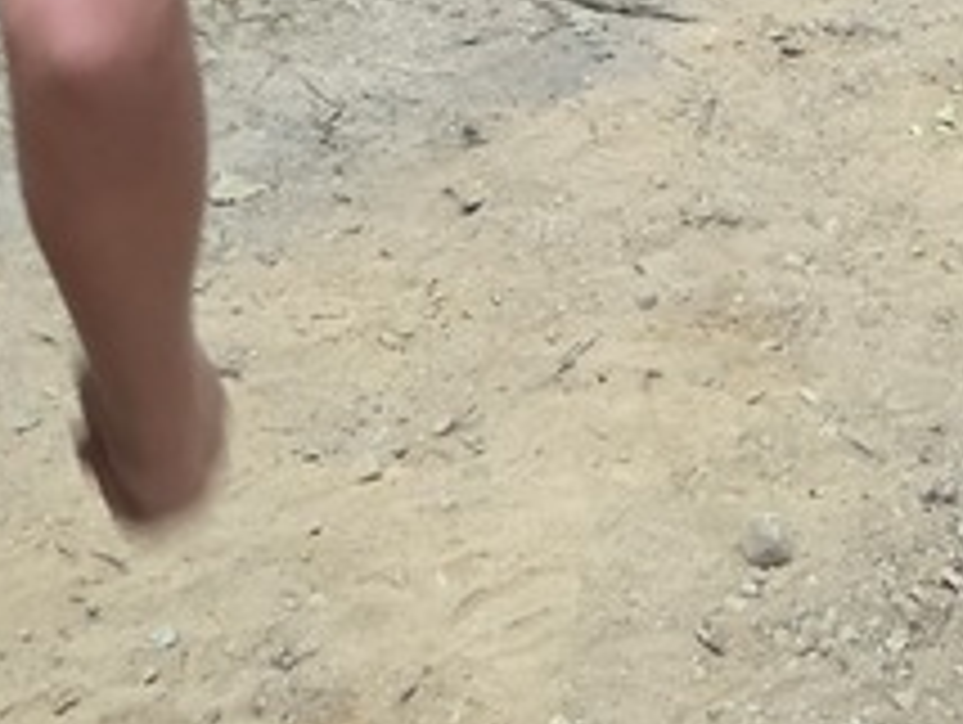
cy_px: -522
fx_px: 3064
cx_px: 657
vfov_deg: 12.5
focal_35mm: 110
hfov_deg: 17.8
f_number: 1.8
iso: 320
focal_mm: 5.4
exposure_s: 1/120
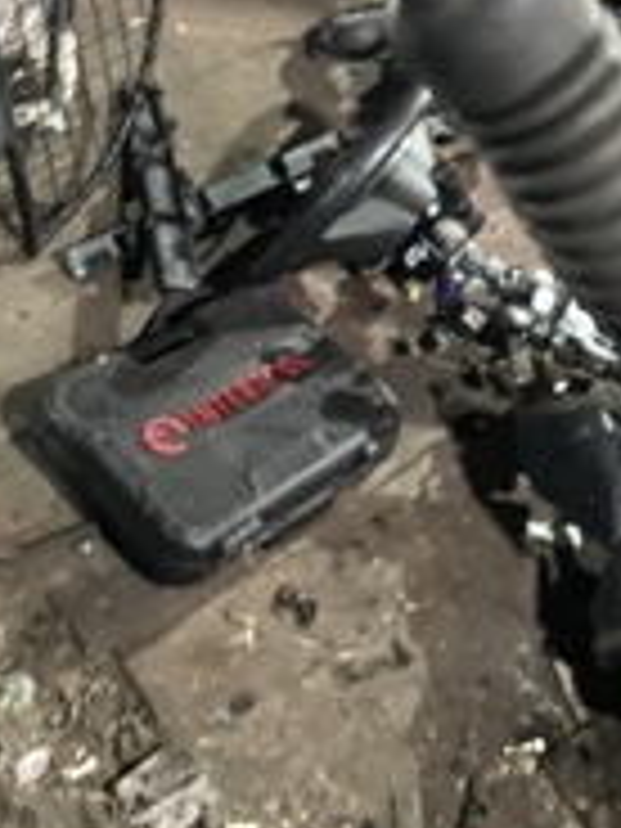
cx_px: 428
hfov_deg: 21.5
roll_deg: -19.7
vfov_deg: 27.1
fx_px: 1627
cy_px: 18
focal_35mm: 68
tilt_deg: -31.1
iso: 500
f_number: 1.6
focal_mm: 5.1
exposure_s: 1/25
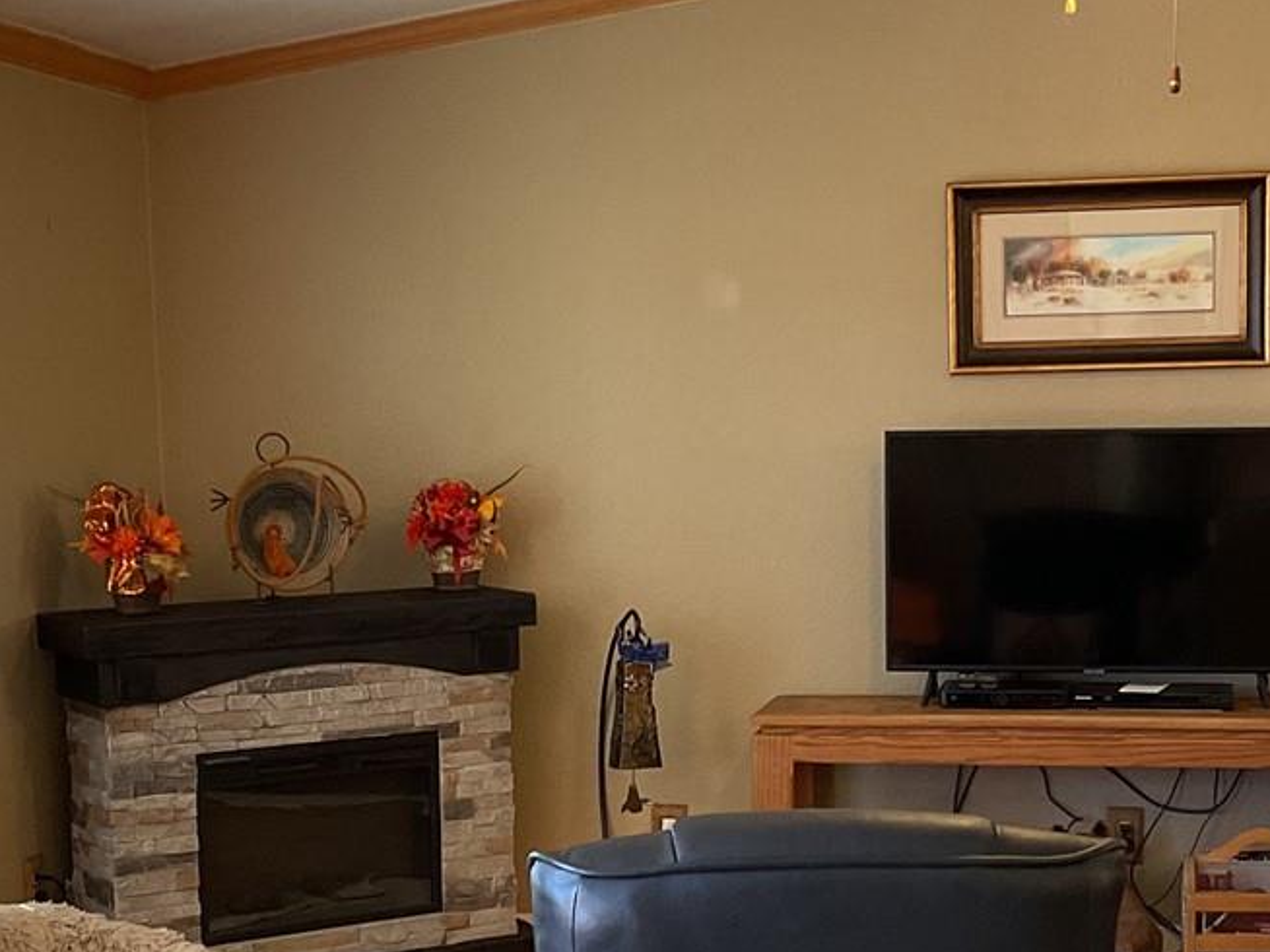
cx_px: 804
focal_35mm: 71
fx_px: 2604
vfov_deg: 20.6
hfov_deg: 27.3
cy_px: 696
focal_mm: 3
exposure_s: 1/60
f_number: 1.8
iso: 100
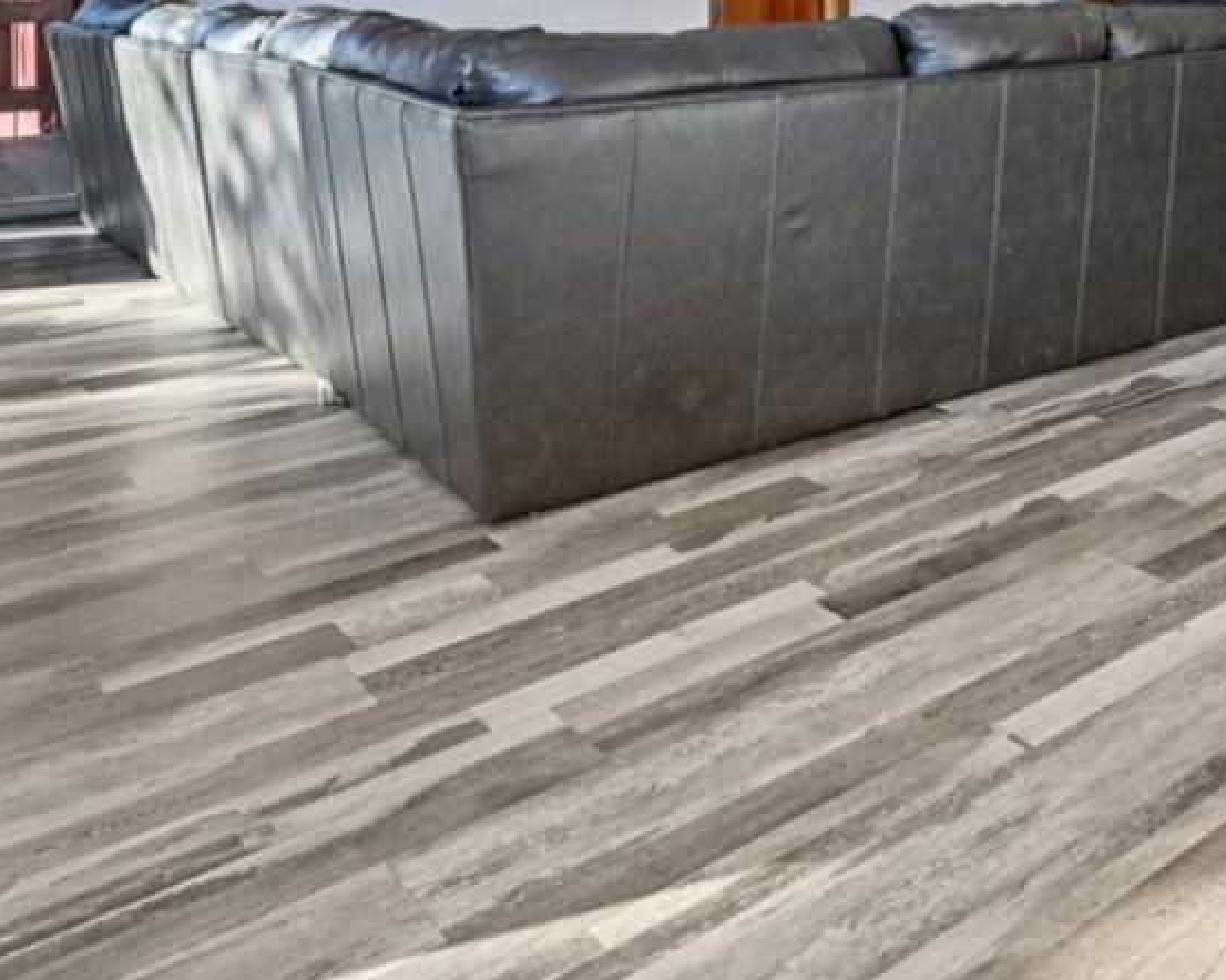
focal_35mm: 38
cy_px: -62
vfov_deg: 34.5
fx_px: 1378
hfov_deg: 44.9
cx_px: 1024
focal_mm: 14
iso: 280
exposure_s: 1/15
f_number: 8
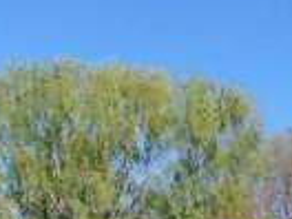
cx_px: 398
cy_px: 283
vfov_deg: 11.9
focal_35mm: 121
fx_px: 1021
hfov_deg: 15.4
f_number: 7.7
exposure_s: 1/200
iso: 80
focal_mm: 4.5
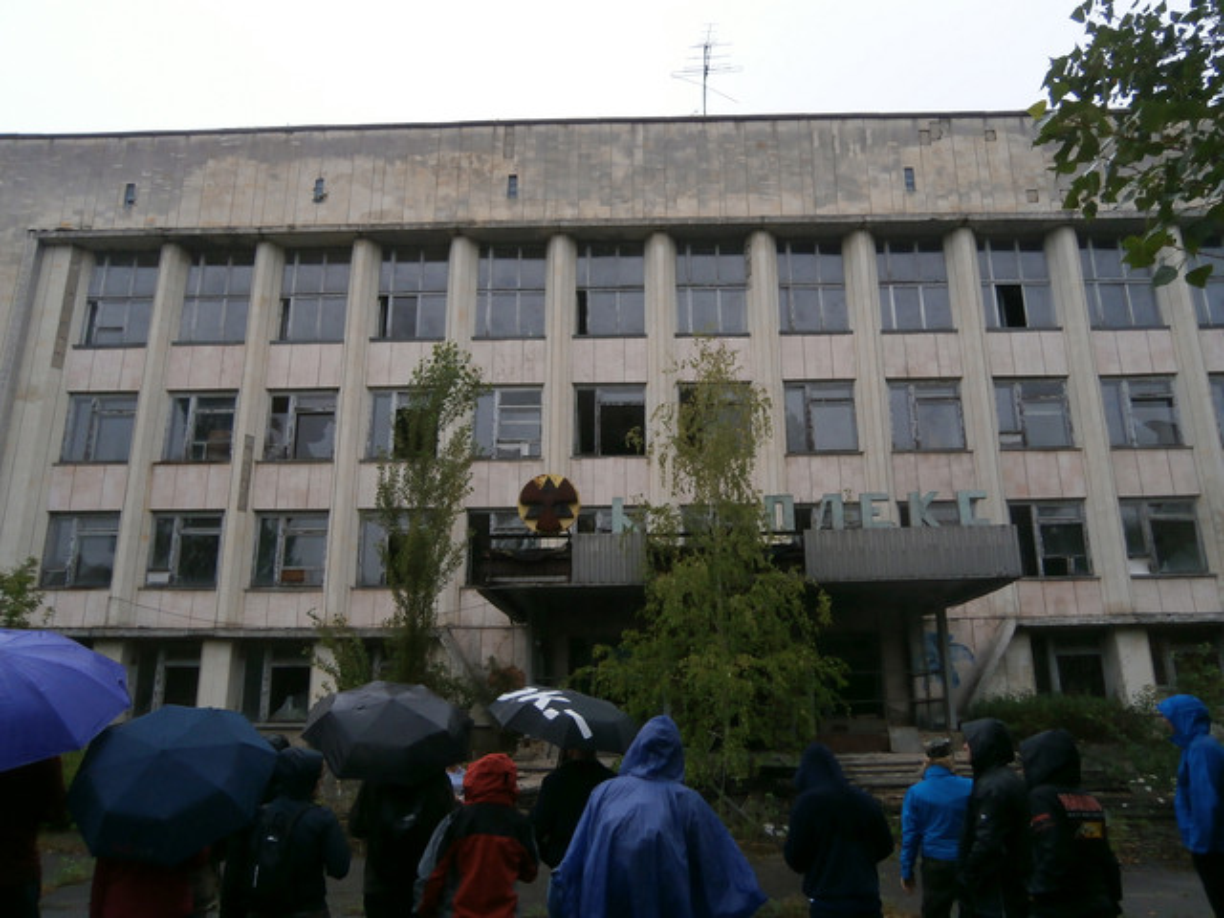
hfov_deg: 67.3
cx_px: 612
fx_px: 919
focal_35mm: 26
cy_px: 459
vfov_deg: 53.1
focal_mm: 4.7
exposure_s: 1/400
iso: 80
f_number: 2.8
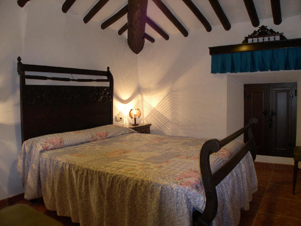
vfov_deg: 37.7
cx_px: 150
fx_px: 331
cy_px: 113
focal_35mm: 38
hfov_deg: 49.0
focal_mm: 8
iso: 200
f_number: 2.8
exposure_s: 1/5.3
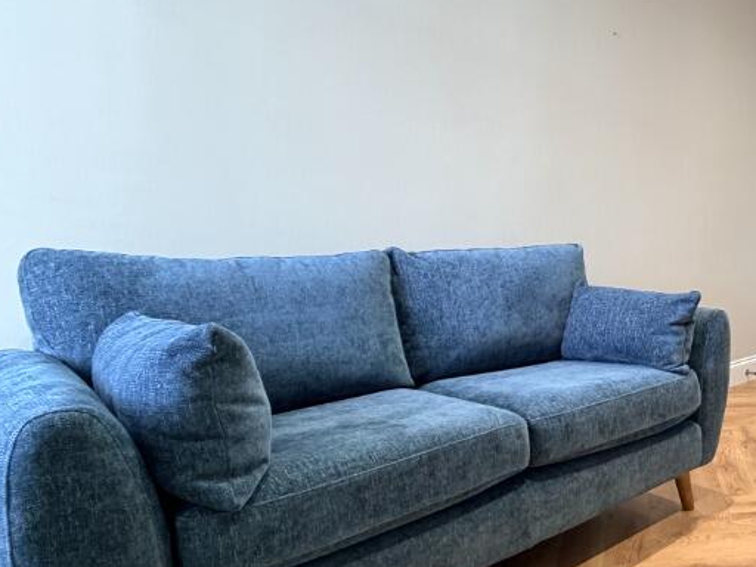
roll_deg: +0.7
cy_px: 275
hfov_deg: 52.1
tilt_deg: -3.8
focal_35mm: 28
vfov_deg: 49.7
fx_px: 612
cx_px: 737
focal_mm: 2.22
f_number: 2.2
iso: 250
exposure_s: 1/50
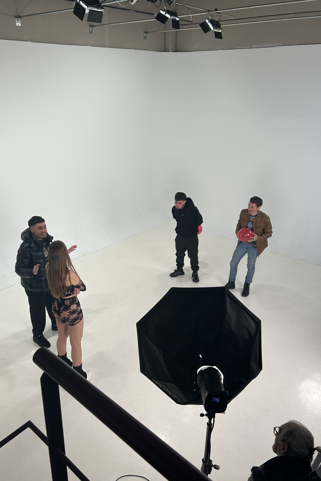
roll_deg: -0.6
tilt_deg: -23.0
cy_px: 239
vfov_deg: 65.5
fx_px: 374
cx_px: 144
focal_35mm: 28
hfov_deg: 46.3
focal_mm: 5.7
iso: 64
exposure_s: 1/100
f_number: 1.5
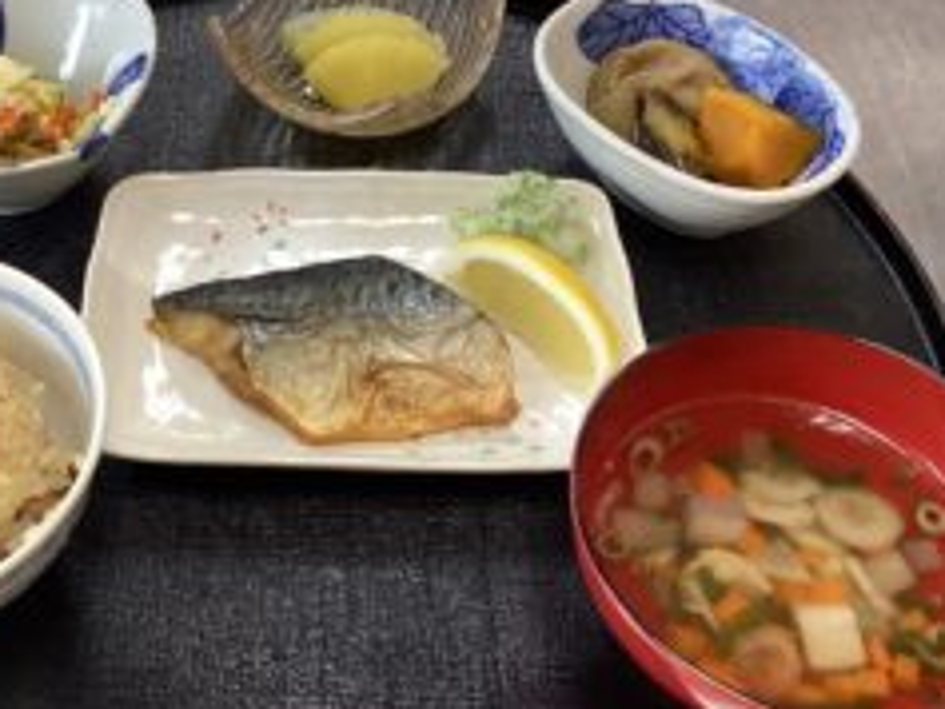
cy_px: 384
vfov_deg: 29.7
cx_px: 377
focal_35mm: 49
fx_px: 1338
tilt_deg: -52.0
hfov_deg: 38.7
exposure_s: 1/60
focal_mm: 3.3
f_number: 2.4
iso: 160
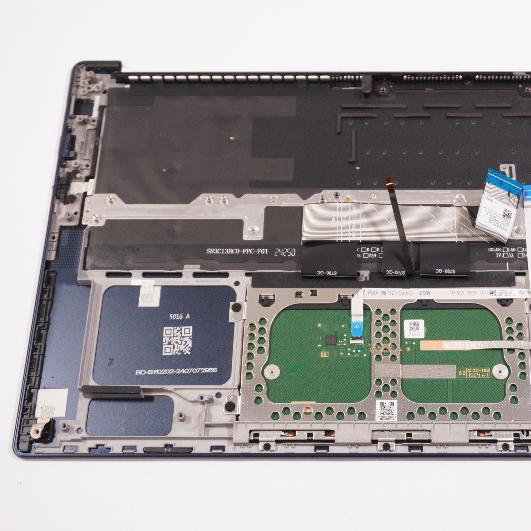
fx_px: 937
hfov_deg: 31.2
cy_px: 266
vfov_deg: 31.6
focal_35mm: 54
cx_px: 379
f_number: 5.6
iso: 640
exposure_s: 1/160
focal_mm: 28
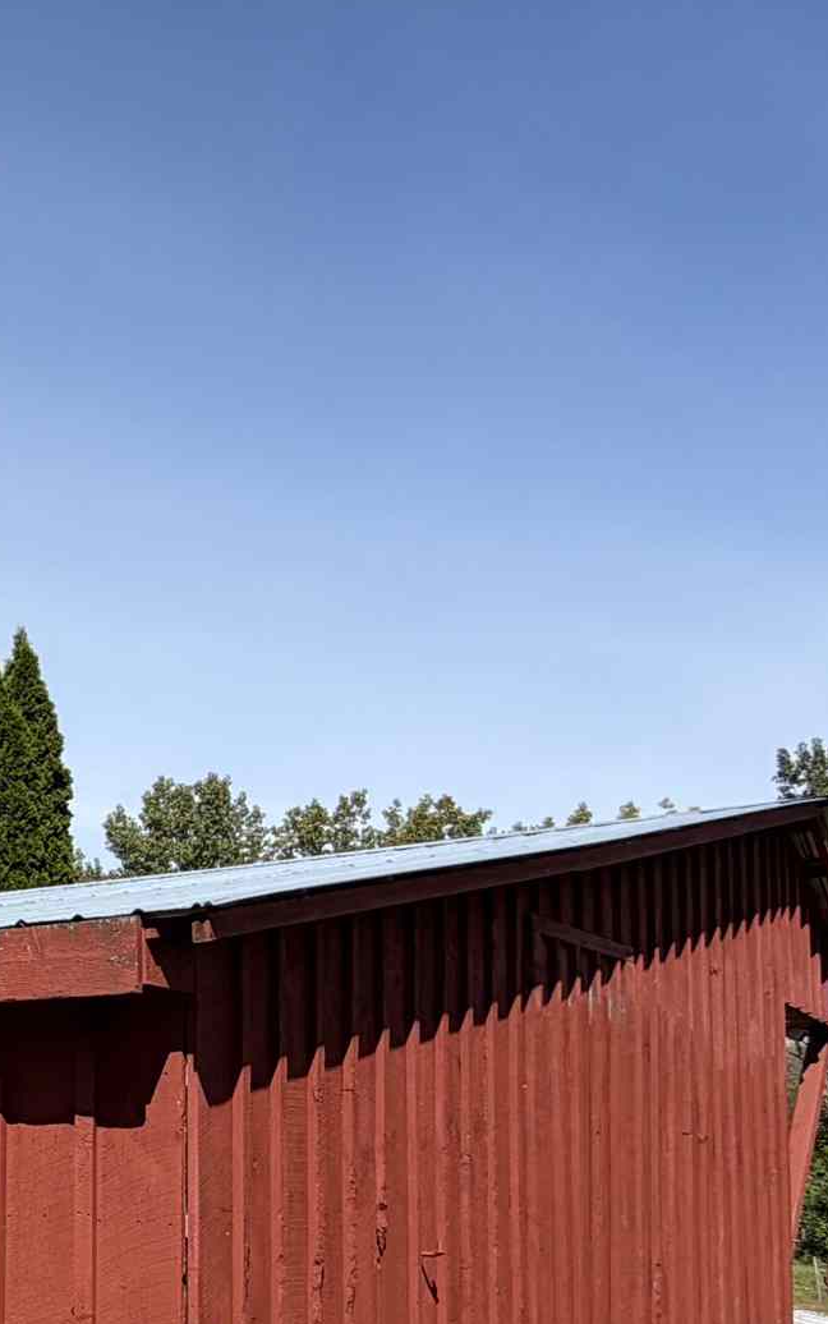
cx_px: -749
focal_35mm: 44
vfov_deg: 43.2
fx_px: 1588
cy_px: 1052
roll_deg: -2.0
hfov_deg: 19.6
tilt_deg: +4.0
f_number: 2.2
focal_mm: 2.22
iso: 20
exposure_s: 1/799
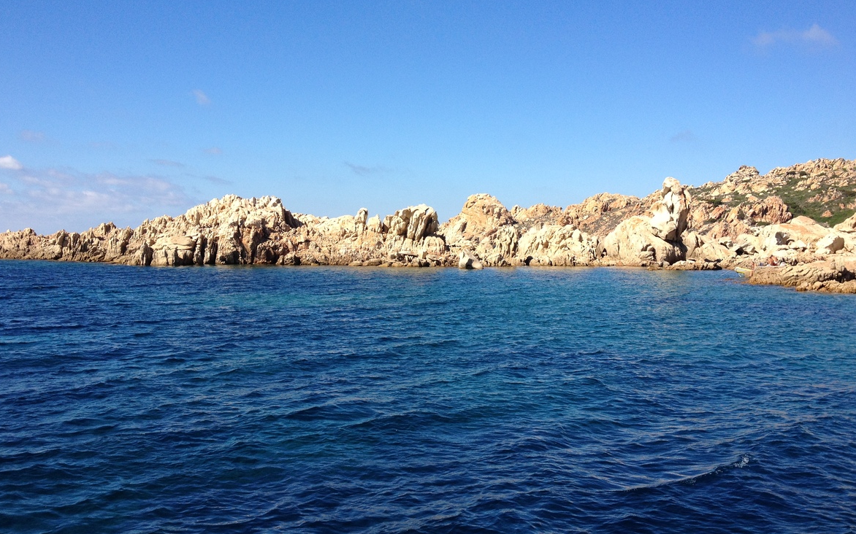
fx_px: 886
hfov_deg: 51.6
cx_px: 427
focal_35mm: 38
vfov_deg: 33.5
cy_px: 231
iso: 64
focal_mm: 4.28
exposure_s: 1/1577
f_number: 2.4
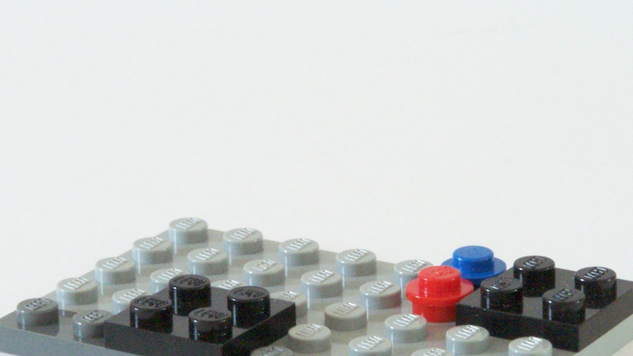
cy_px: 278
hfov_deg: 11.7
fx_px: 3088
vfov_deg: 6.6
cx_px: 319
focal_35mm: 184
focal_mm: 21.2
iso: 400
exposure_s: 1
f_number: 8
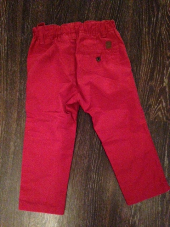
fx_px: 216
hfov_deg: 42.9
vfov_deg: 55.4
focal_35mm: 33
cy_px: 114
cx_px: 85
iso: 1600
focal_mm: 4.13
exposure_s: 1/15
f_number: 2.4
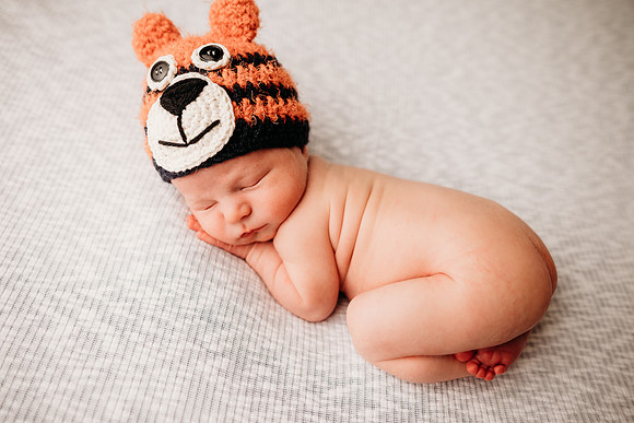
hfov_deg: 73.7
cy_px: 212
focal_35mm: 24
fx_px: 423
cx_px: 317
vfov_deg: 53.2
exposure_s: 1/160
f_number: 2.5
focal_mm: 24
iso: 80
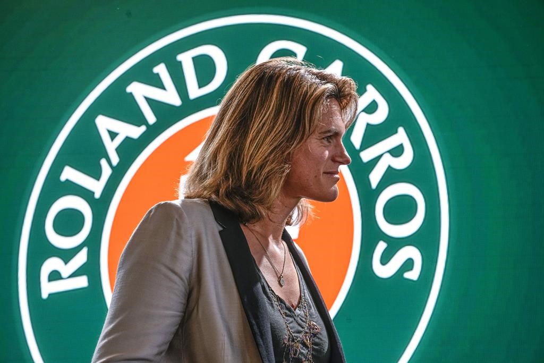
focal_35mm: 200
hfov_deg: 10.3
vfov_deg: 6.9
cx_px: 272
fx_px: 3022
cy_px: 182
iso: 800
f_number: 9
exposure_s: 1/60
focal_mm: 200
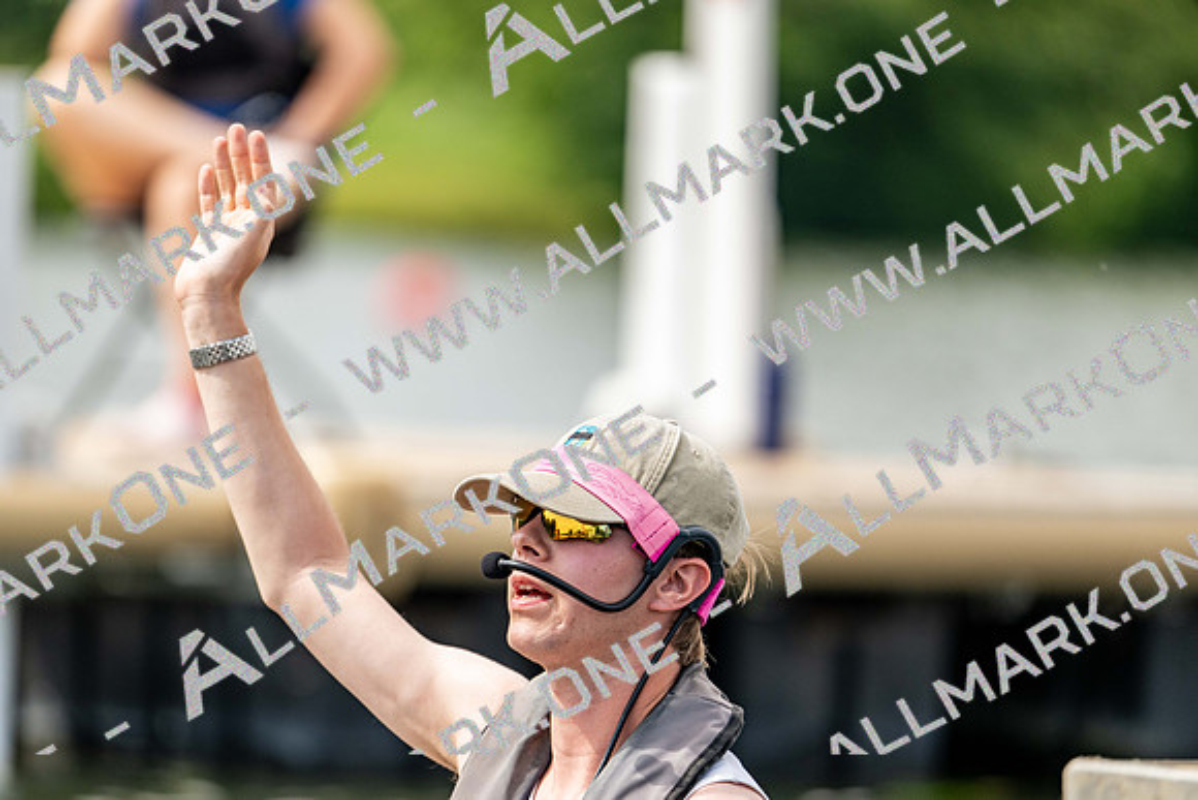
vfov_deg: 3.4
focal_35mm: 400
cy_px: 400
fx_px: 13314
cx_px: 599
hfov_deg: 5.2
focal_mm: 400
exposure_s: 1/2000
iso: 560
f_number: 4.5
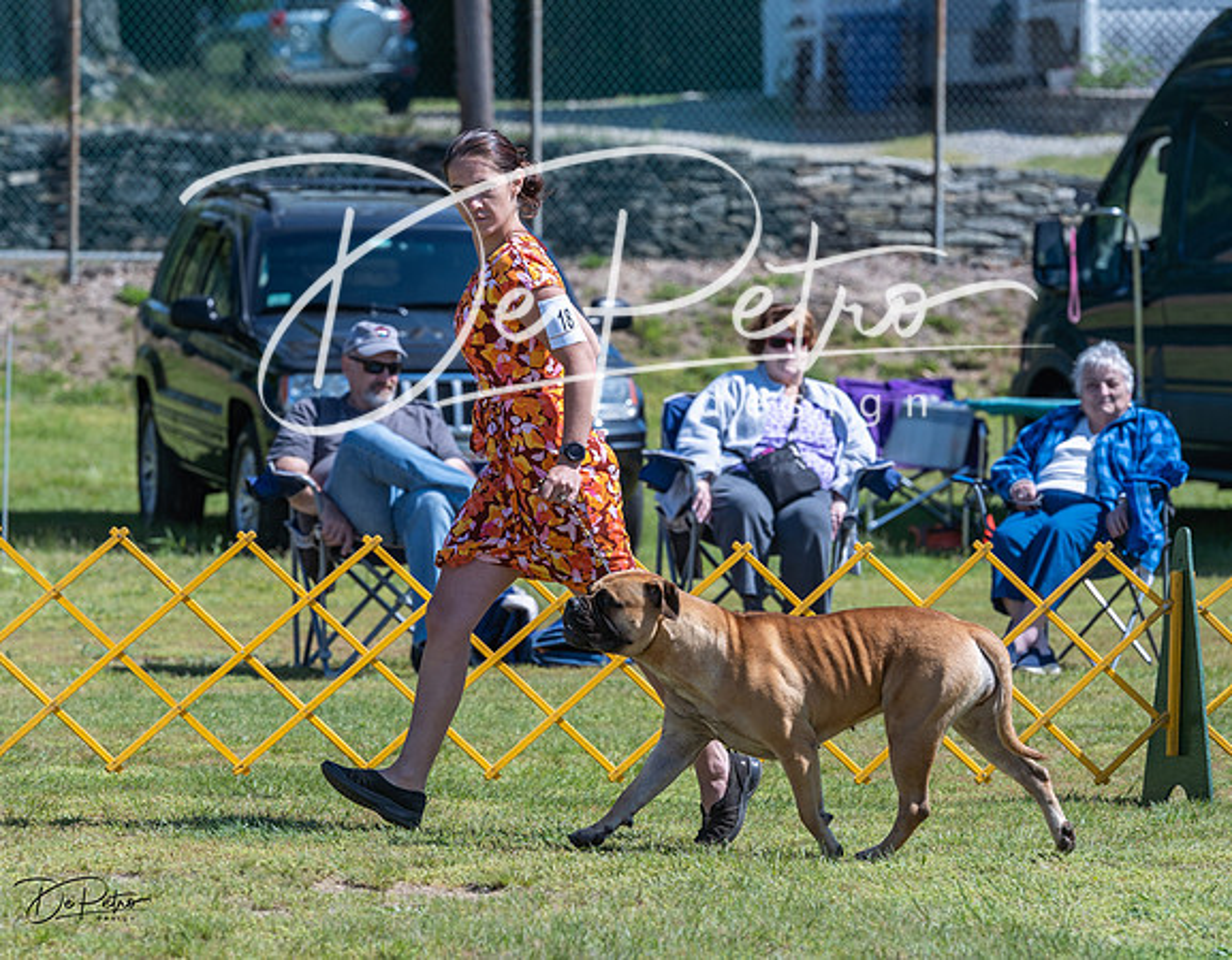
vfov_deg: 6.3
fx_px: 8713
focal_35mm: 241
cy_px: 472
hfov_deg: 8.1
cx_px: 621
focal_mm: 200
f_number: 6.3
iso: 200
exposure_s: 1/640
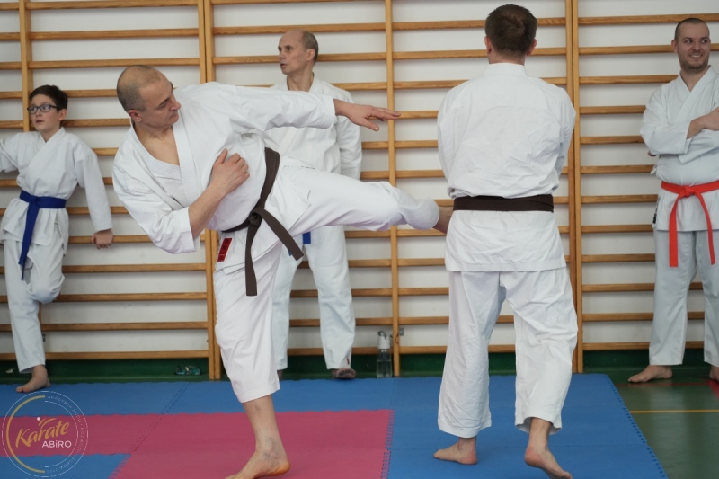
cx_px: 360
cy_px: 240
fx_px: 2097
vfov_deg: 13.0
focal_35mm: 105
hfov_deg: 19.5
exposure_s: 1/640
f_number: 4
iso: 3200
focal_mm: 105
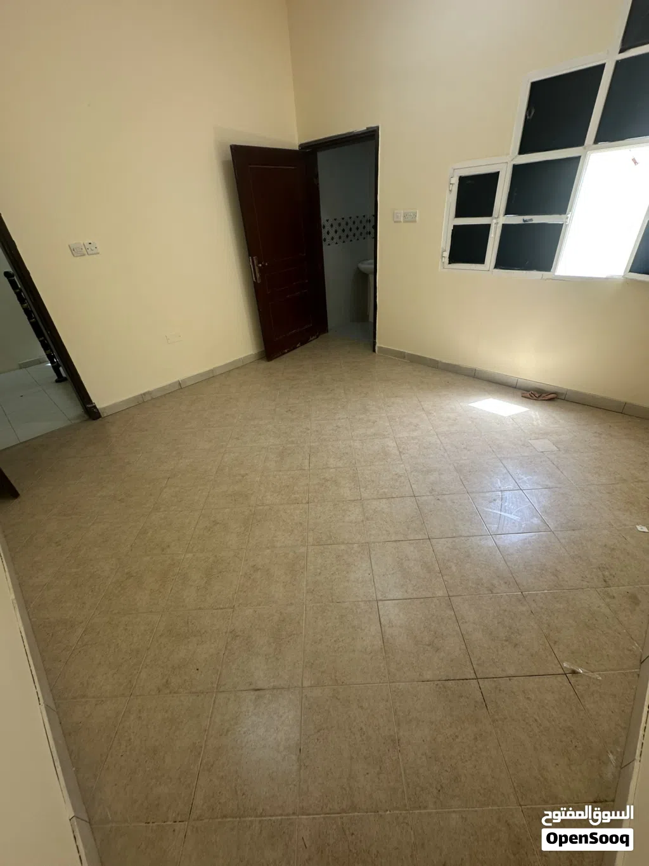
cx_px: 324
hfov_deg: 85.7
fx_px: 350
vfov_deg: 102.1
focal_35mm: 14
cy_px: 433
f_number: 2.2
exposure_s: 1/99
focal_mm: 2.22
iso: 100
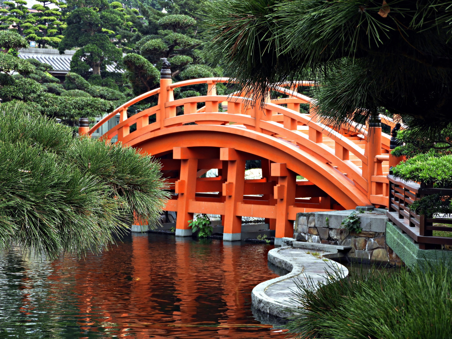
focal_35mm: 105
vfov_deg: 14.1
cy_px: 170
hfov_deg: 18.7
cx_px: 226
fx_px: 1371
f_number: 4.8
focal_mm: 18.8
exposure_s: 1/125
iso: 100
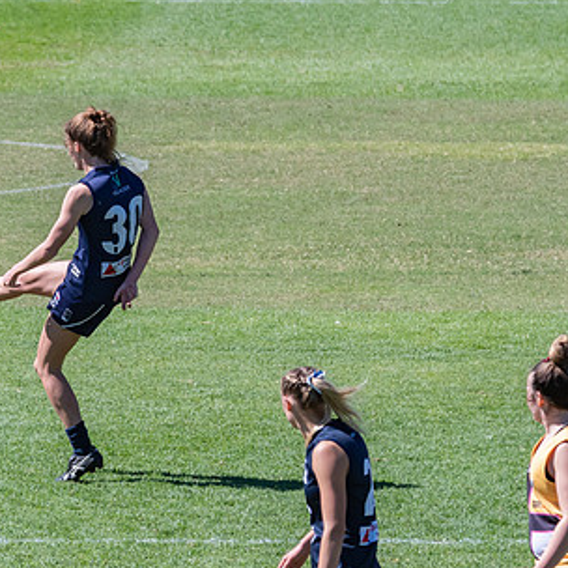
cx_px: 65
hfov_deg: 2.2
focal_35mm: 784
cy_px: 267
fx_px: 14554
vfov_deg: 2.2
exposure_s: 1/1250
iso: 800
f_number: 11
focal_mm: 280
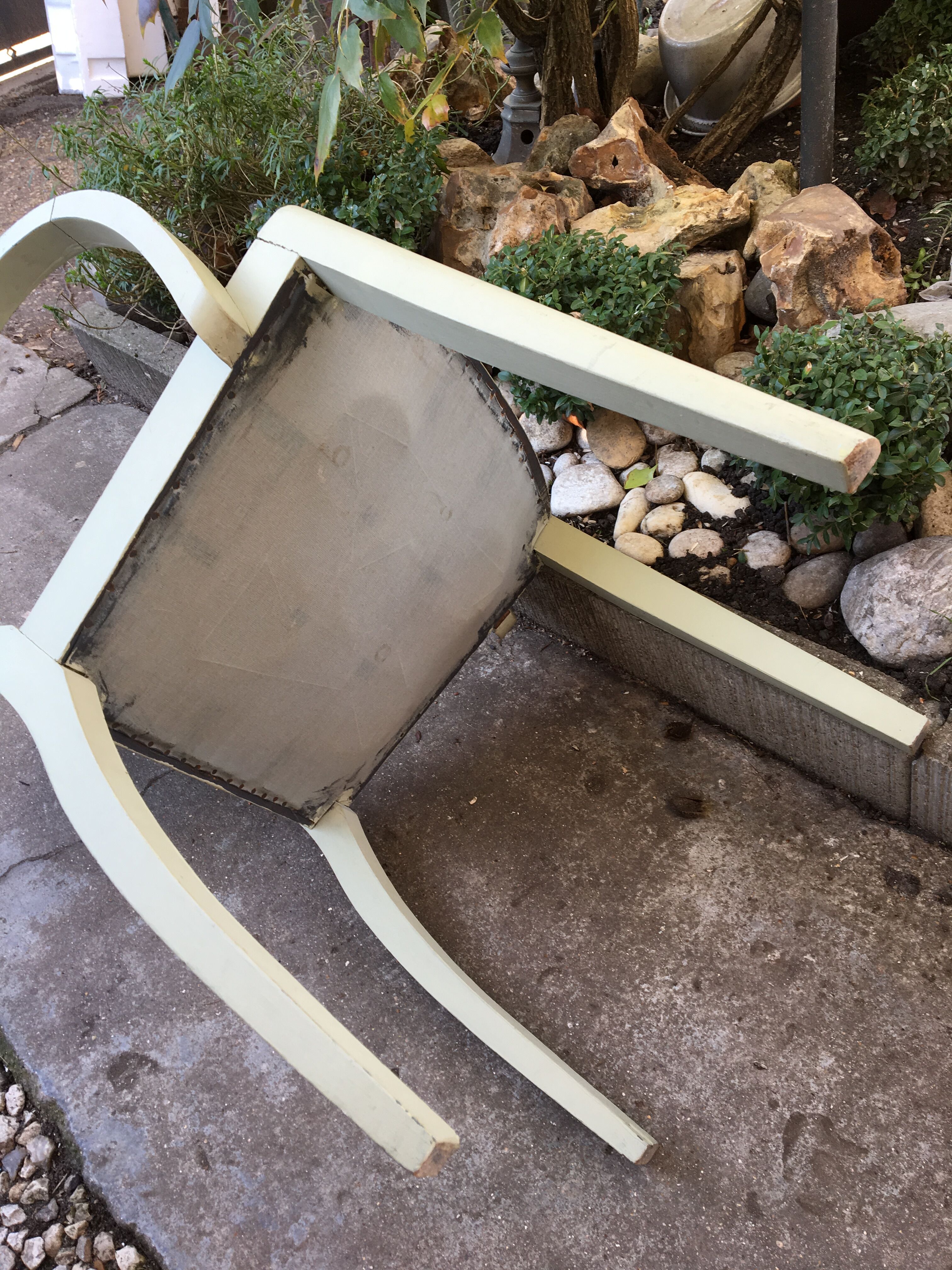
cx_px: 476
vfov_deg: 61.7
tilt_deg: -41.6
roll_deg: +13.3
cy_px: 635
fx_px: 1063
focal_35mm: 29
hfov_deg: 48.2
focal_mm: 4.15
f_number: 2.2
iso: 25
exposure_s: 1/50
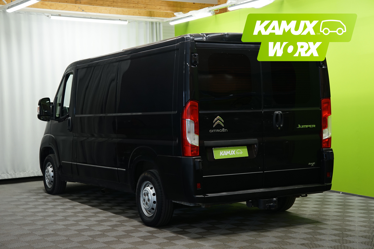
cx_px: 187
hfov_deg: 31.4
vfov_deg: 21.2
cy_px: 124
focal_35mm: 64
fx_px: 665
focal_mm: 64
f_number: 5
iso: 500
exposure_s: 1/20
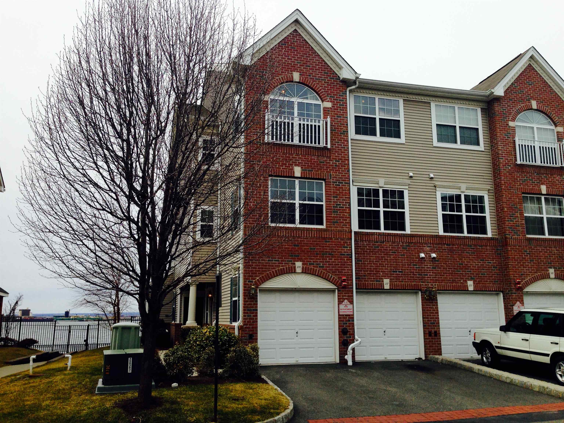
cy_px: 212
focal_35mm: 33
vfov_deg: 42.9
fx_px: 538
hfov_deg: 55.4
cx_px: 282
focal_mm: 4.12
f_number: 2.4
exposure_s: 1/1550
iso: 50
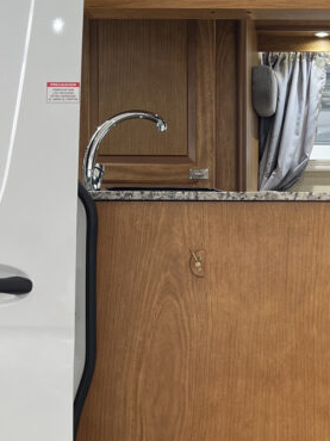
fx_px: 916
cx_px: 332
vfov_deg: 27.0
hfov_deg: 19.8
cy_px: 216
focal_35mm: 72
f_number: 1.5
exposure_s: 1/121
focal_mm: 5.7
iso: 64
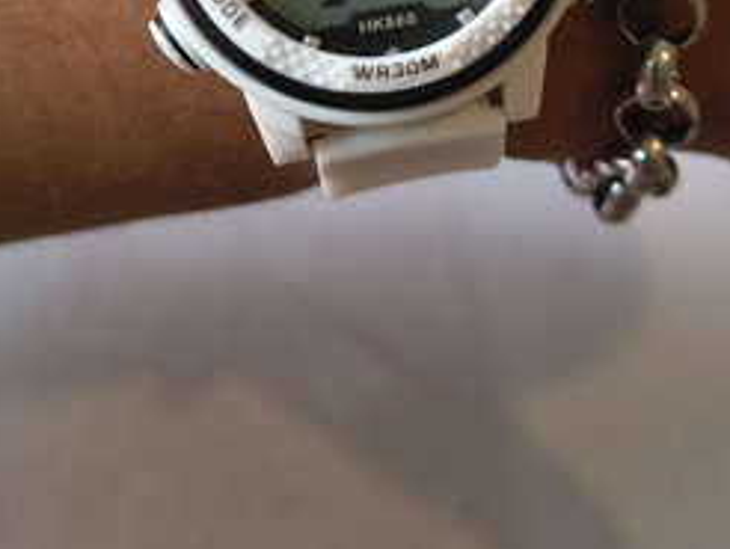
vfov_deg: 25.5
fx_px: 1098
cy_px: -91
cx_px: 380
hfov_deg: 36.8
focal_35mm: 52
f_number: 1.8
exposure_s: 1/100
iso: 440
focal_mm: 5.56
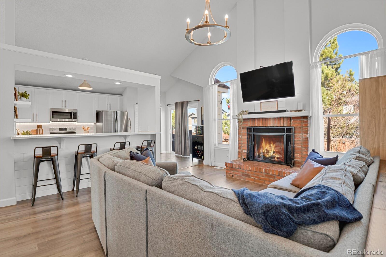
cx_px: 193
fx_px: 182
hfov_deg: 93.3
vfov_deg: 70.4
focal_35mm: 17
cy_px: 128
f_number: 8
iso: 250
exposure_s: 1.6
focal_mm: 17
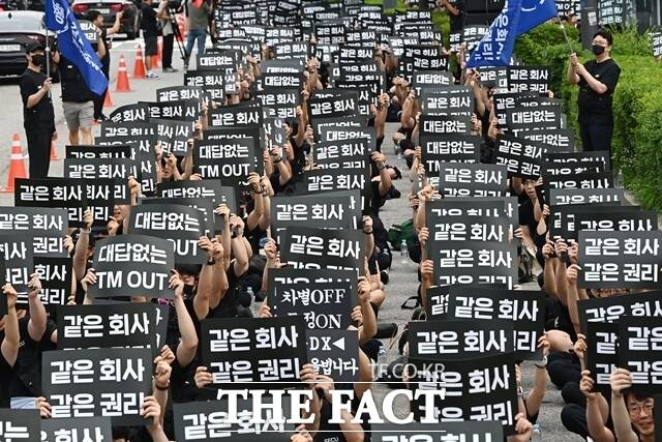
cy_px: 221
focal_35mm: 190
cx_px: 331
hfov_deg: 10.8
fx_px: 3494
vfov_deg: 7.2
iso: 2500
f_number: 13
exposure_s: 1/400
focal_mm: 190
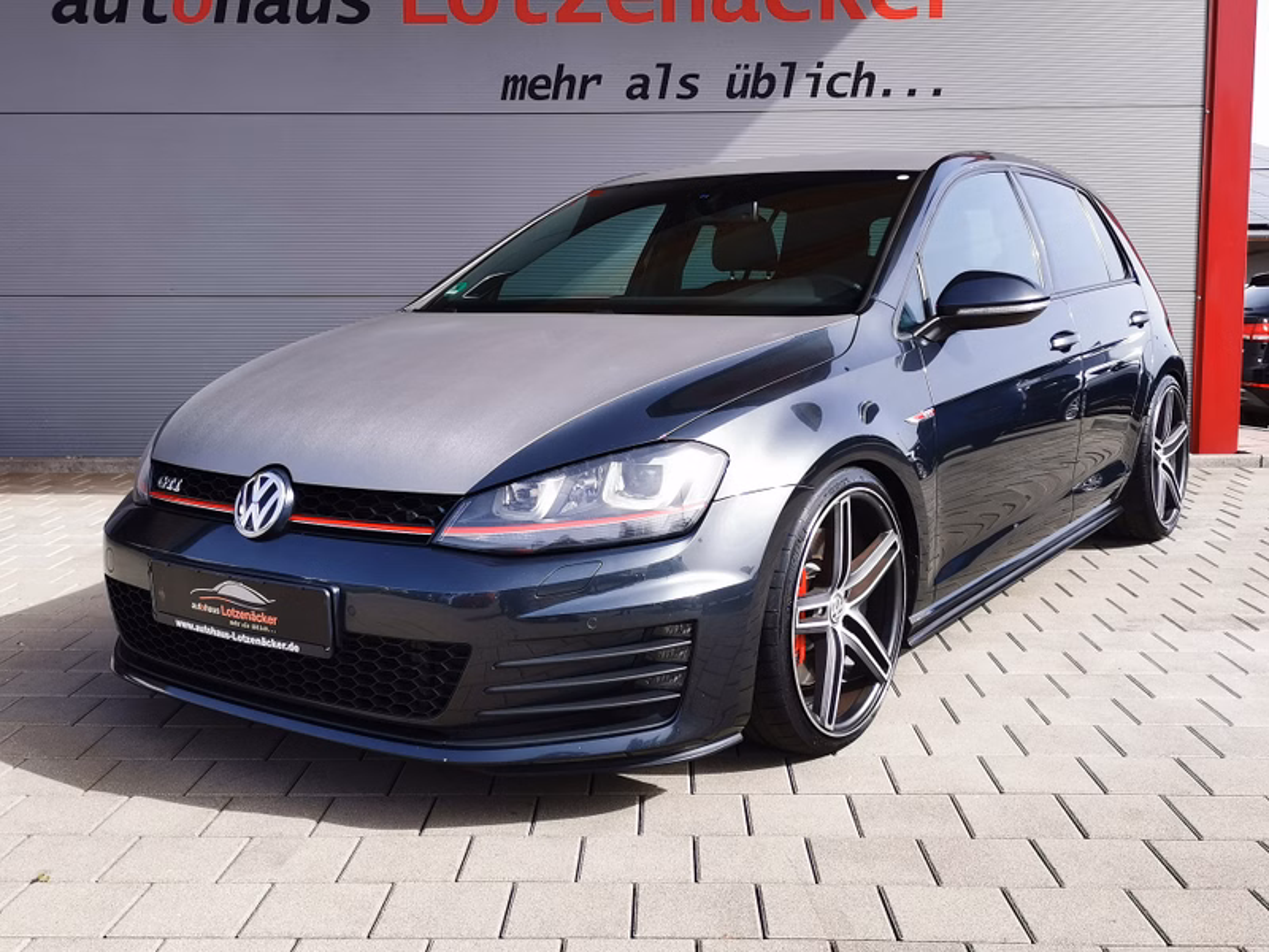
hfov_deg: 51.4
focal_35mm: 36
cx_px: 634
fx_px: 1320
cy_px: 476
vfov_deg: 39.7
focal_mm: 5.58
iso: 50
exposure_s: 1/1287
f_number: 1.8
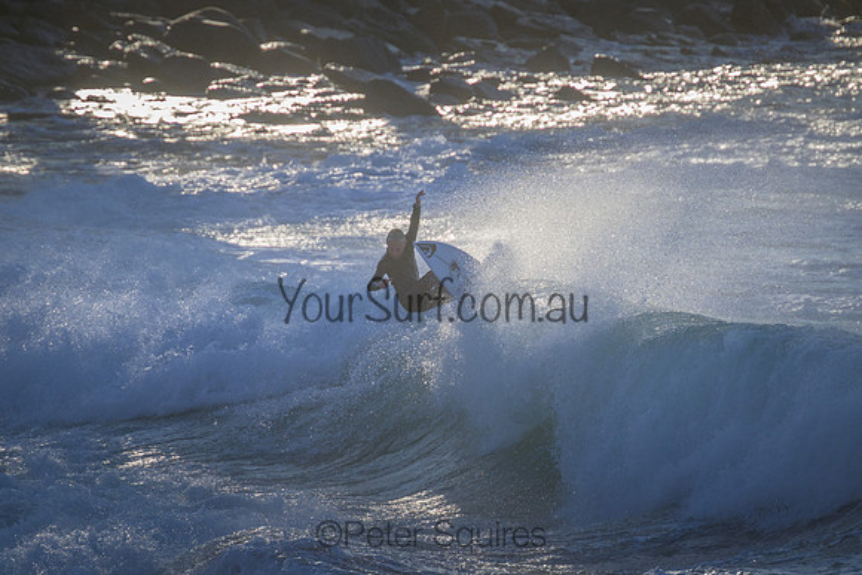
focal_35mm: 800
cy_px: 288
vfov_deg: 1.7
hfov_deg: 2.6
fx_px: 19159
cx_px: 431
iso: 720
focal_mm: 800
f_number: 11
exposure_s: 1/1250
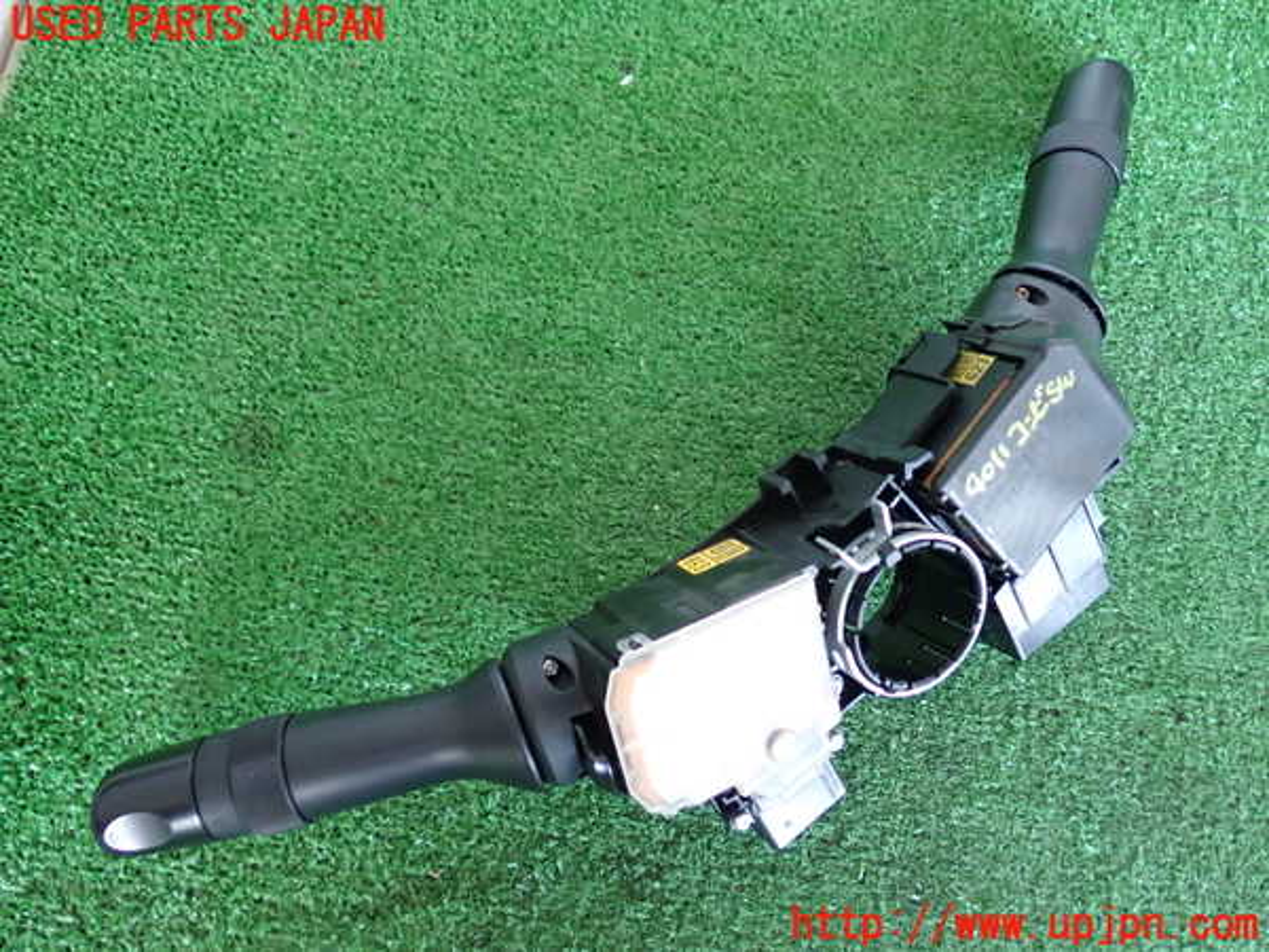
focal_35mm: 32
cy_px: 476
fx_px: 1173
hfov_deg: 56.8
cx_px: 634
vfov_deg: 44.2
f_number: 2.4
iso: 400
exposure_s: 1/30
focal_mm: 5.79
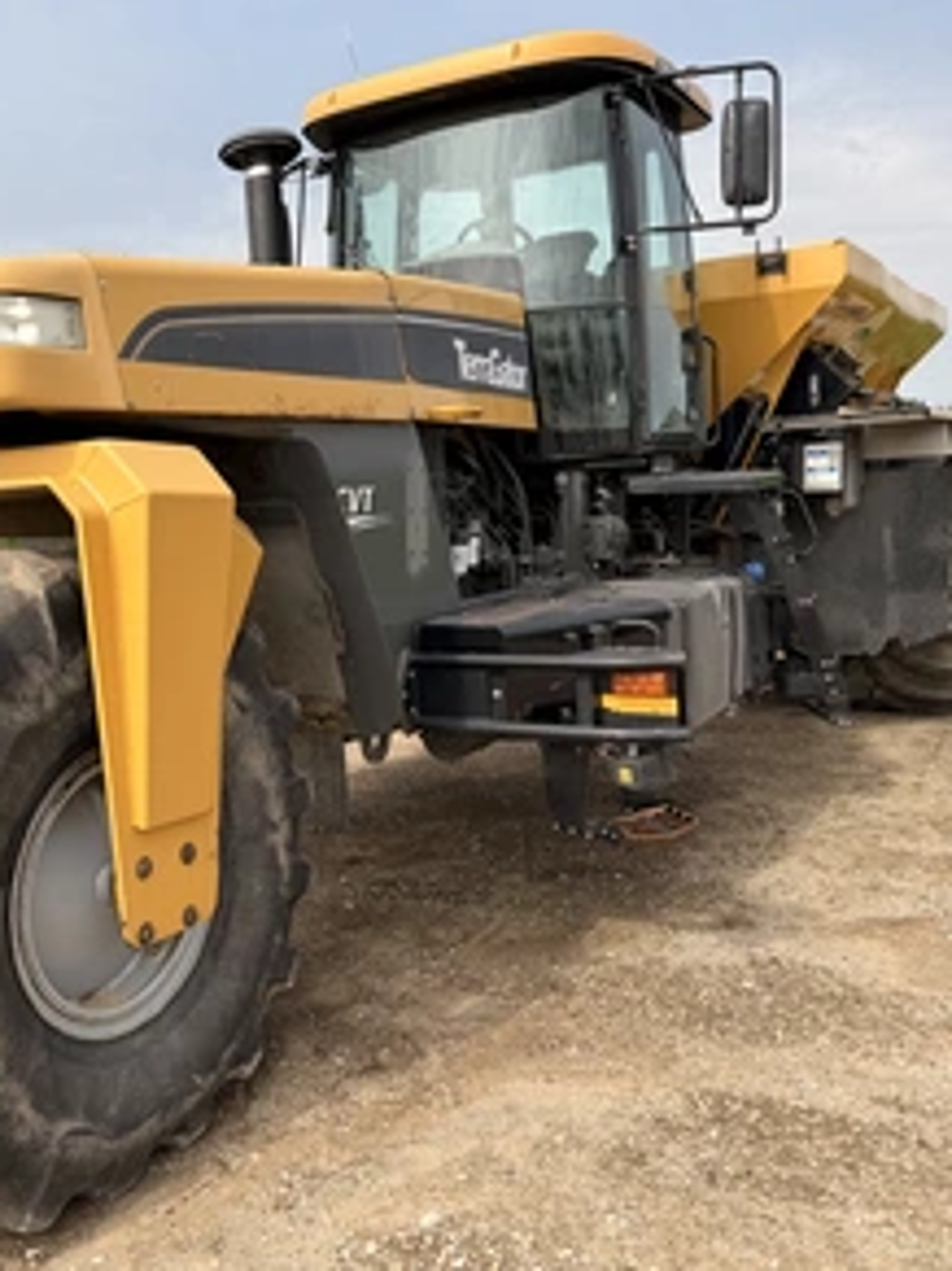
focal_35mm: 33
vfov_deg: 55.4
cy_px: 651
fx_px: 1211
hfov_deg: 42.1
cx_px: 288
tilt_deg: -1.7
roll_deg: +0.3
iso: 80
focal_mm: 6.76
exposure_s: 1/3021
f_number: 1.78
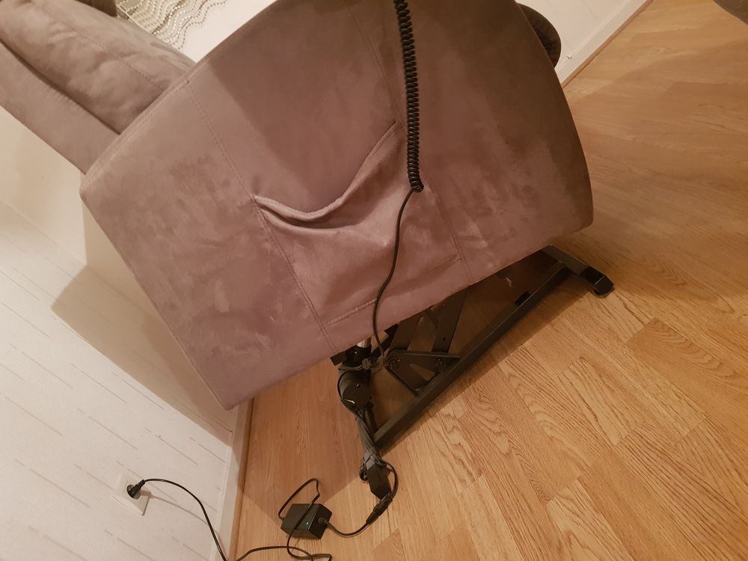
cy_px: 280
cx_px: 374
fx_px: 562
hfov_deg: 67.3
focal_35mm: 26
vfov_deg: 53.1
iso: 320
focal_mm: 4.2
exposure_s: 1/10
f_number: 1.7
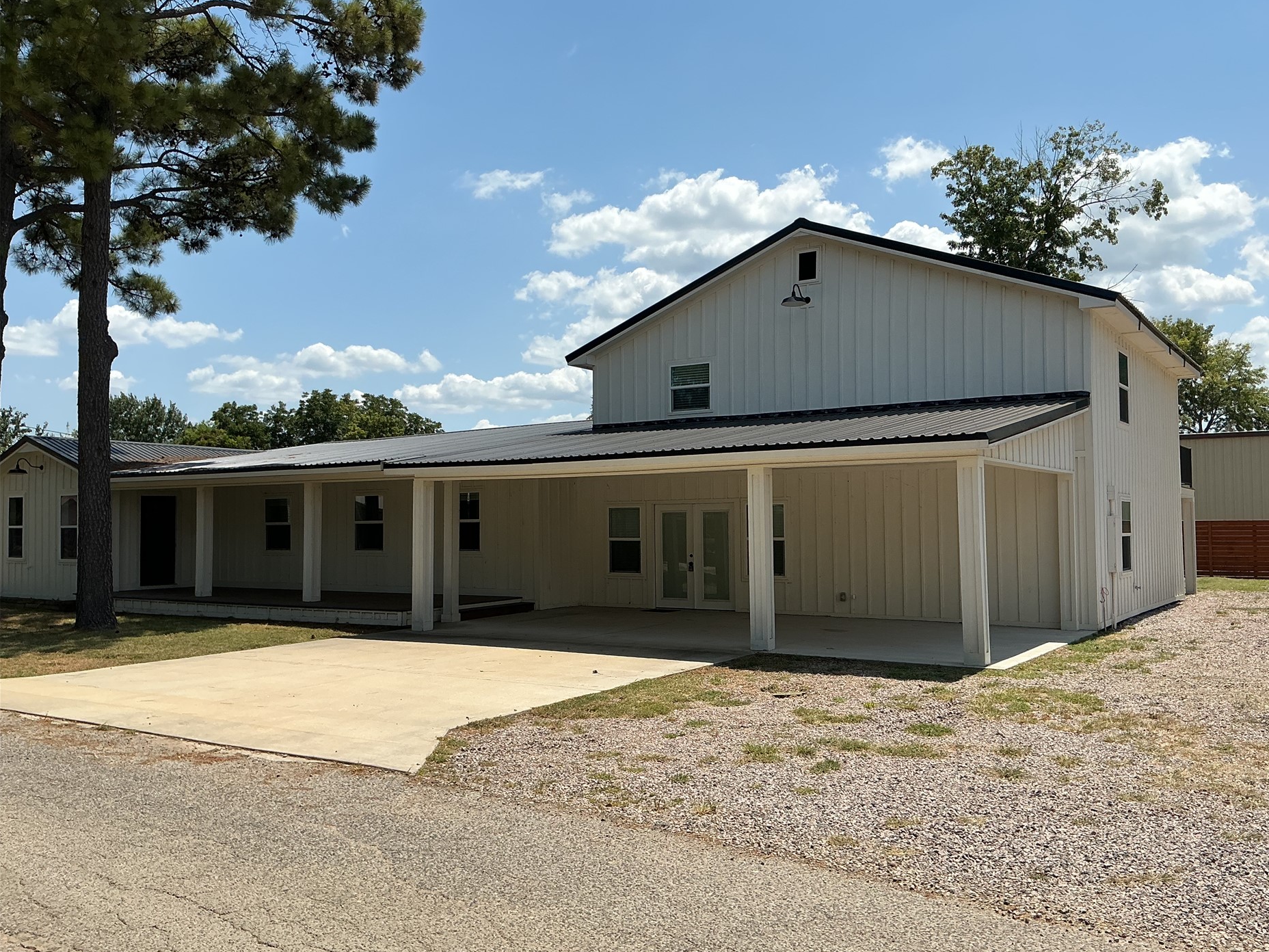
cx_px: 656
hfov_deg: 60.0
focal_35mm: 30
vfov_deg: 46.8
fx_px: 1100
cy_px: 480
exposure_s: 1/2801
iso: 25
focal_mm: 3
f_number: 1.8
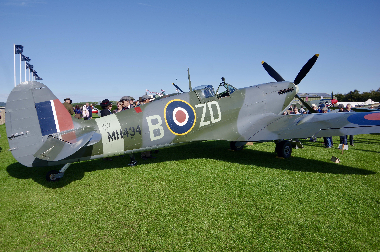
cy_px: 126
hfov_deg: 67.4
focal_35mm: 27
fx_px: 285
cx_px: 190
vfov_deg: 47.8
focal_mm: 18
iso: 100
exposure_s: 1/320
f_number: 7.1
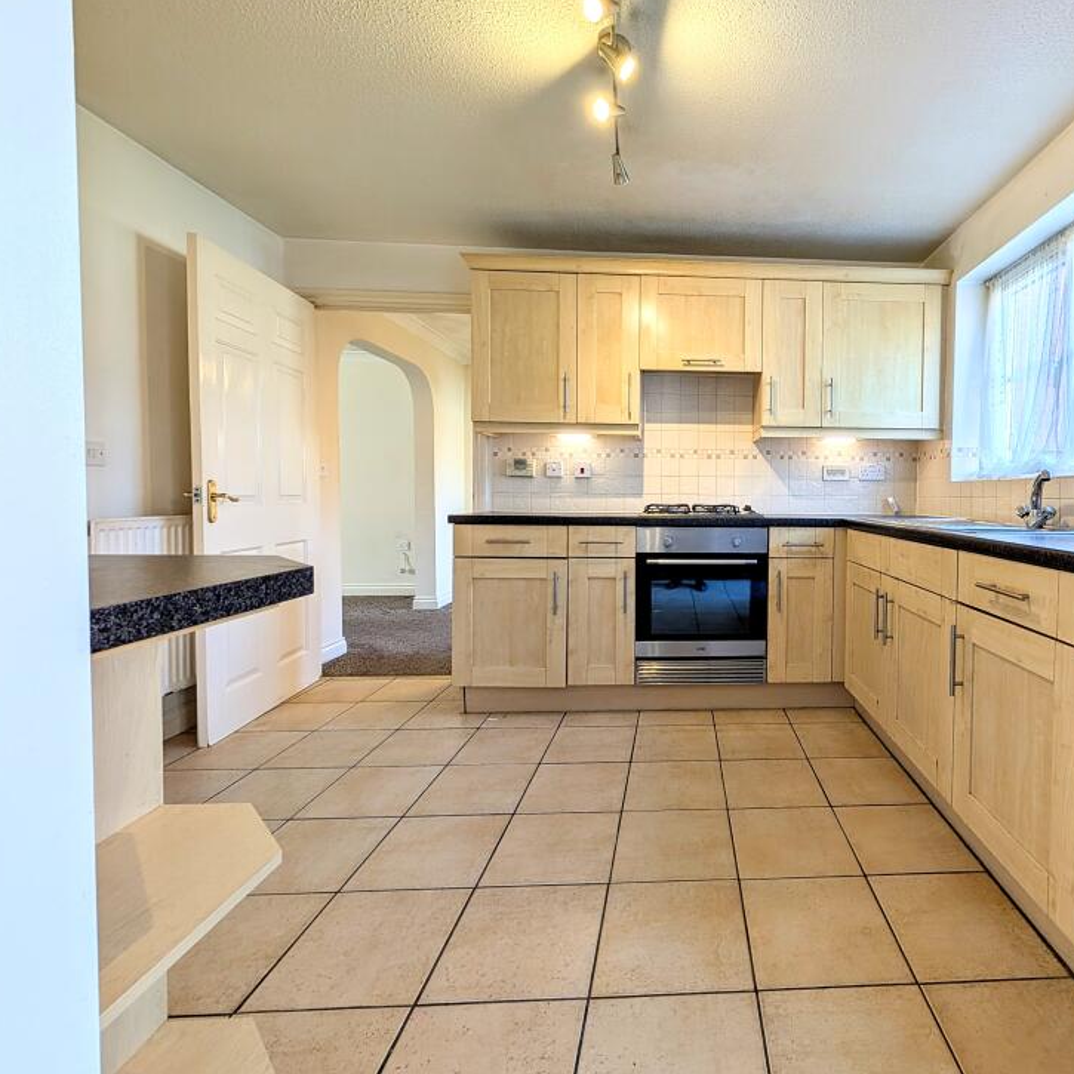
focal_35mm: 15
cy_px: 509
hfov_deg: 87.9
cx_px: 716
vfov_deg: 91.0
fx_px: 527
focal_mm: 2.02
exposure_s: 1/94.6
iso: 49
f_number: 1.7
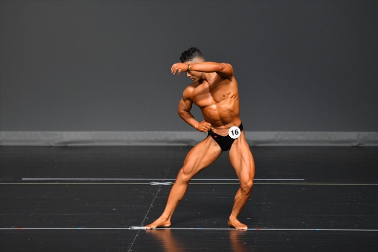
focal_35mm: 315
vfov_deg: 4.4
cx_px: 189
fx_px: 3306
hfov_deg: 6.5
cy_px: 126
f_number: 5.6
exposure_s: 1/400
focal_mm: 210
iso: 2500
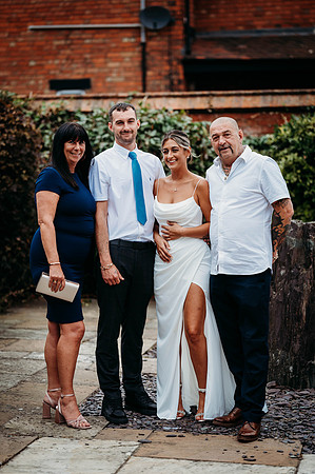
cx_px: 158
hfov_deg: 16.0
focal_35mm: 85
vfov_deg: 23.9
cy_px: 237
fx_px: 1118
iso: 100
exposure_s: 1/1250
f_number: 2.2
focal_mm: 85
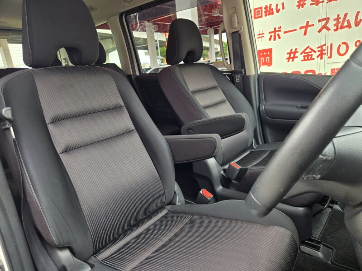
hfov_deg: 73.9
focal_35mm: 23
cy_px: 136
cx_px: 181
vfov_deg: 58.9
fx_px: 241
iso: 100
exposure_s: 1/180
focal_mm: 5.4
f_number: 1.8
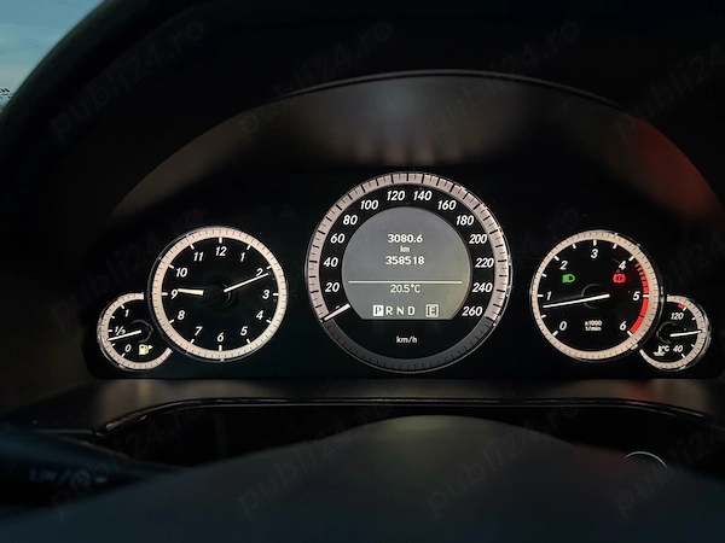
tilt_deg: -18.1
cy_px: 272
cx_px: 362
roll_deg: +0.2
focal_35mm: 24
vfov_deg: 56.8
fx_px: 503
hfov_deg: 71.6
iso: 1250
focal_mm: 6.76
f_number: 1.78
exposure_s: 1/30
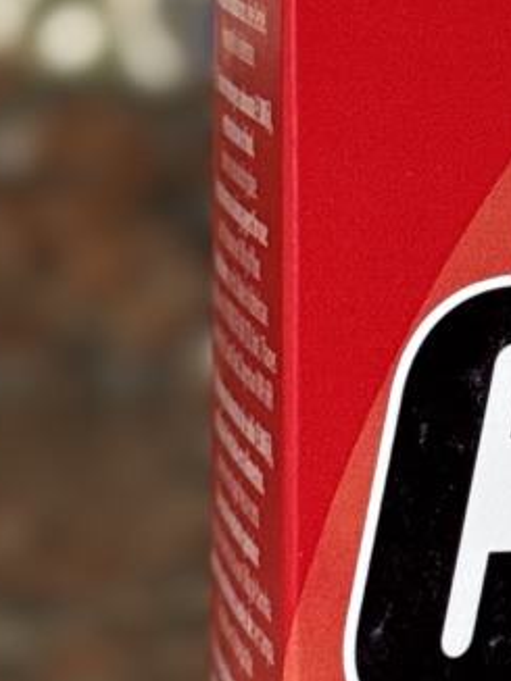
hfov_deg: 6.2
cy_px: 81
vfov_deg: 8.4
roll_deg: -0.4
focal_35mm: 235
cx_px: 820
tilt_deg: -3.0
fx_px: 4628
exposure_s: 1/448
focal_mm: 6.76
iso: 64
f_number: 1.78
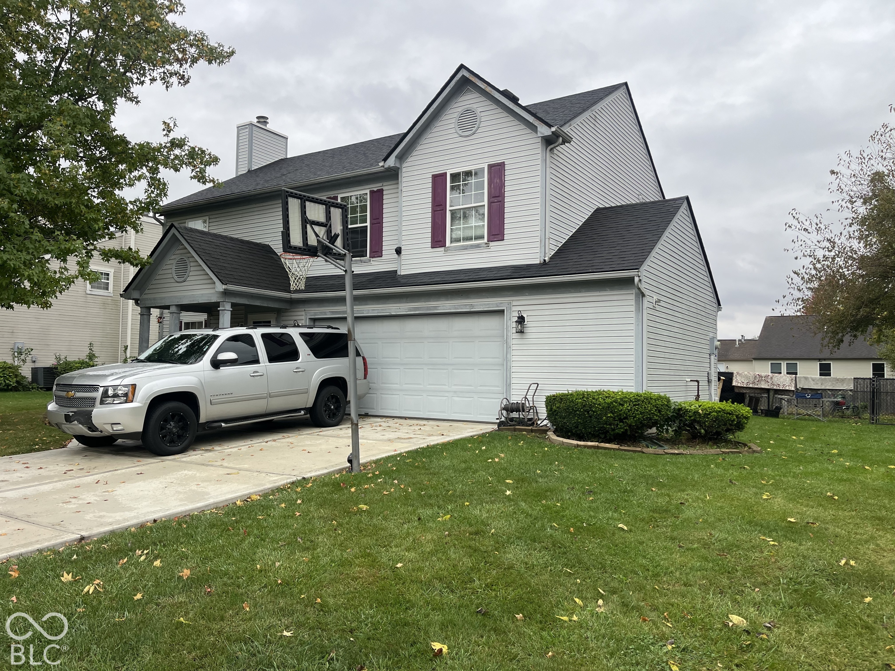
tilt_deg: +3.7
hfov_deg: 67.3
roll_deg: -0.5
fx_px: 672
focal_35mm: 26
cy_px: 336
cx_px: 448
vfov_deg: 53.1
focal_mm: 5.1
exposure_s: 1/642
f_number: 1.6
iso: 50
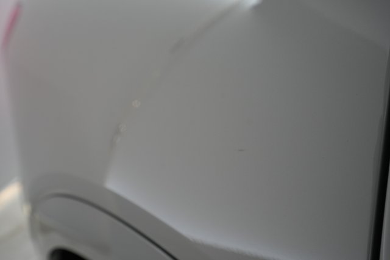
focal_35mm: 28
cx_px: 195
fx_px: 303
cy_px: 130
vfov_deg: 46.4
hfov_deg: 65.5
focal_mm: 28
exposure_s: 1/80
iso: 1250
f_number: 5.6
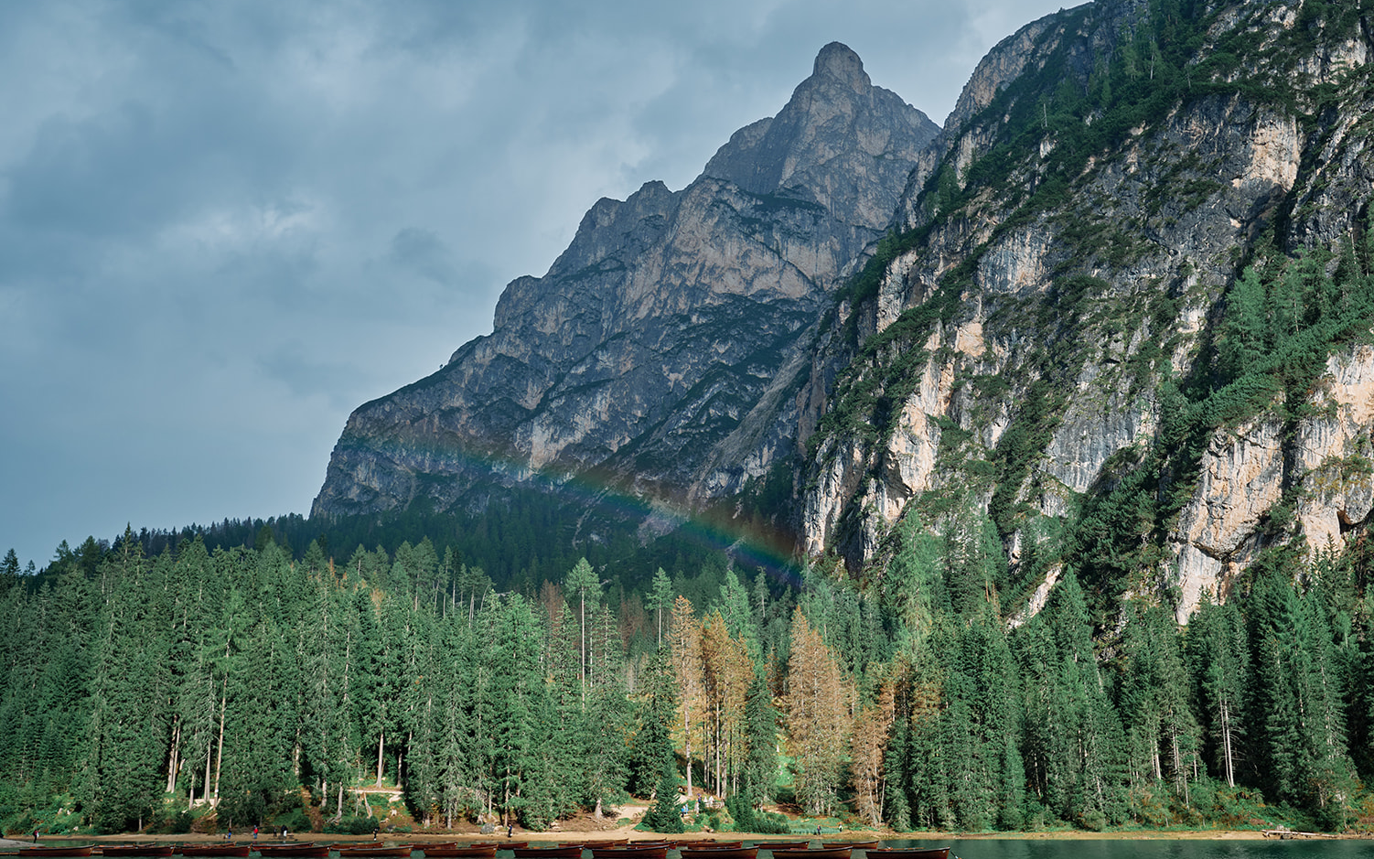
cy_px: 445
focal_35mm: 38
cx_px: 703
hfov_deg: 51.5
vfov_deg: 33.6
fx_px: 1423
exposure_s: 1/340
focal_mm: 23
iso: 125
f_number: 4.5
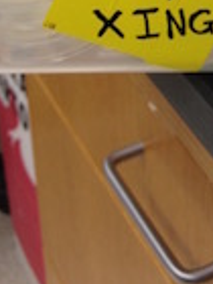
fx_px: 820
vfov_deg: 18.2
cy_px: -93
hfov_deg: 14.6
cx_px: 201
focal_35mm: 100
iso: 64
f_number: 2.4
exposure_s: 1/40
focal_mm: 4.28
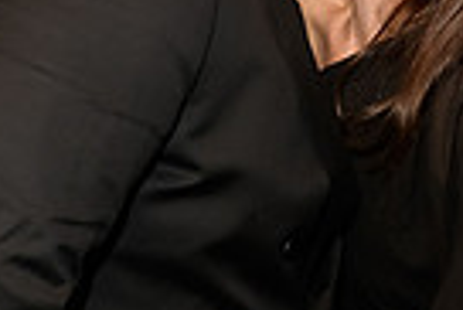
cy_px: -43
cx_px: 337
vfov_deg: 13.2
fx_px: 1313
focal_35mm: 102
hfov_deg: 19.9
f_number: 3.2
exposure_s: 1/125
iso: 1600
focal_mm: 24
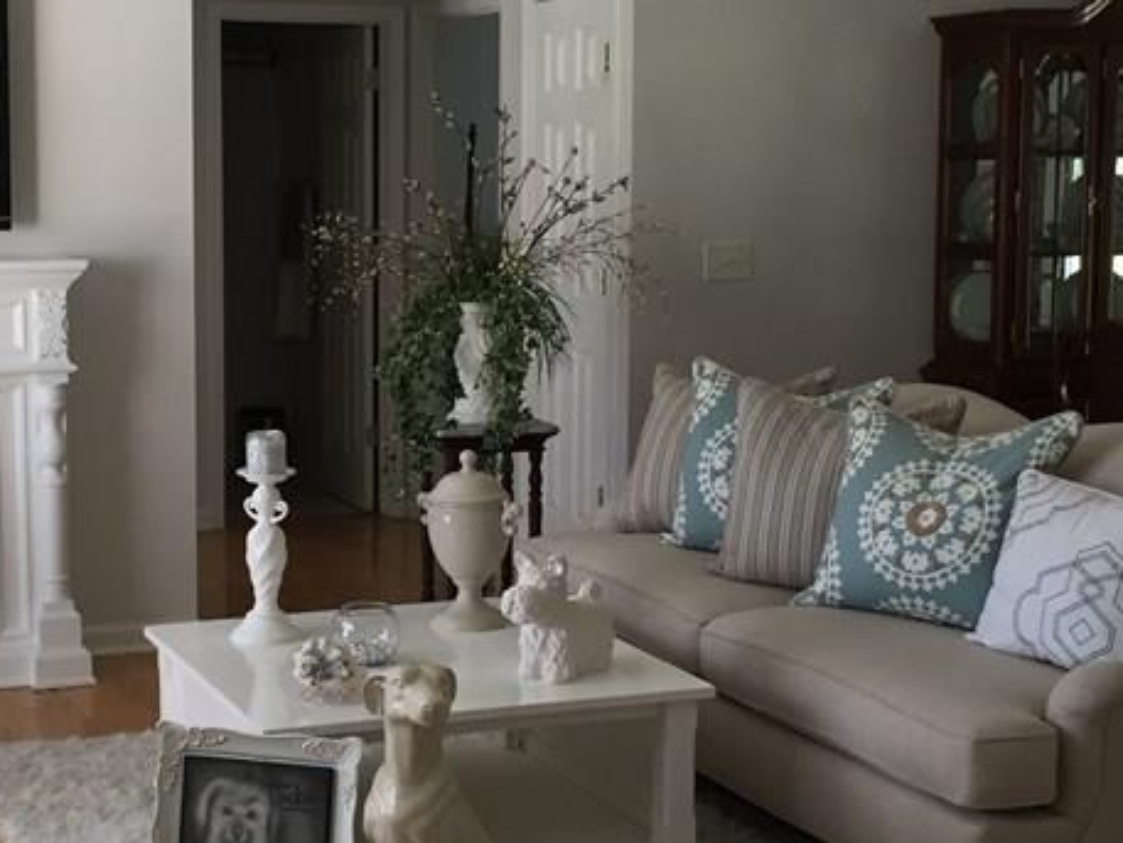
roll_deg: -0.5
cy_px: 433
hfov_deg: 29.6
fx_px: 2109
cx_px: 381
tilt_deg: -6.5
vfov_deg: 22.6
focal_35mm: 65
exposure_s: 1/30
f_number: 2.2
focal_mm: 4.15
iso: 40
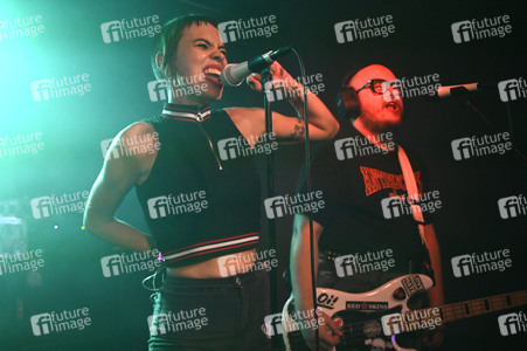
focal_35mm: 42
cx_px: 264
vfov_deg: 31.8
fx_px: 614
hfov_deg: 46.4
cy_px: 176
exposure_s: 1/320
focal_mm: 42
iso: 6400
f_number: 3.5
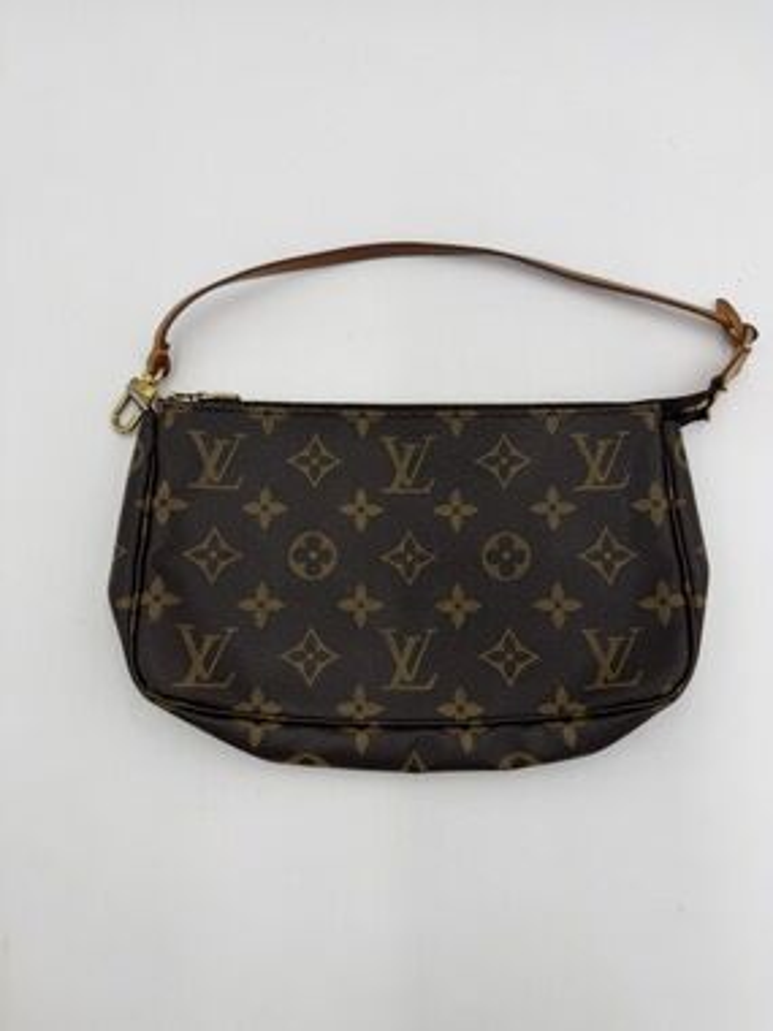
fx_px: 715
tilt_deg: -79.1
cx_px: 386
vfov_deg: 71.6
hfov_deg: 56.8
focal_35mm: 24
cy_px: 516
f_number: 1.78
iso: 80
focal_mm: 6.76
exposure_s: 1/654
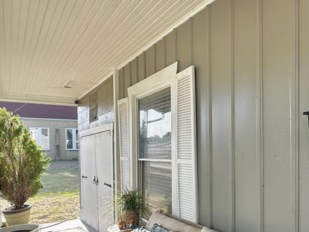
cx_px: 192
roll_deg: +0.6
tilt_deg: -0.9
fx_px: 286
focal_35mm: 32
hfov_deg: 56.2
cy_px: 157
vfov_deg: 43.5
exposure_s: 1/313
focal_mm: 2.22
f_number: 2.2
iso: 40
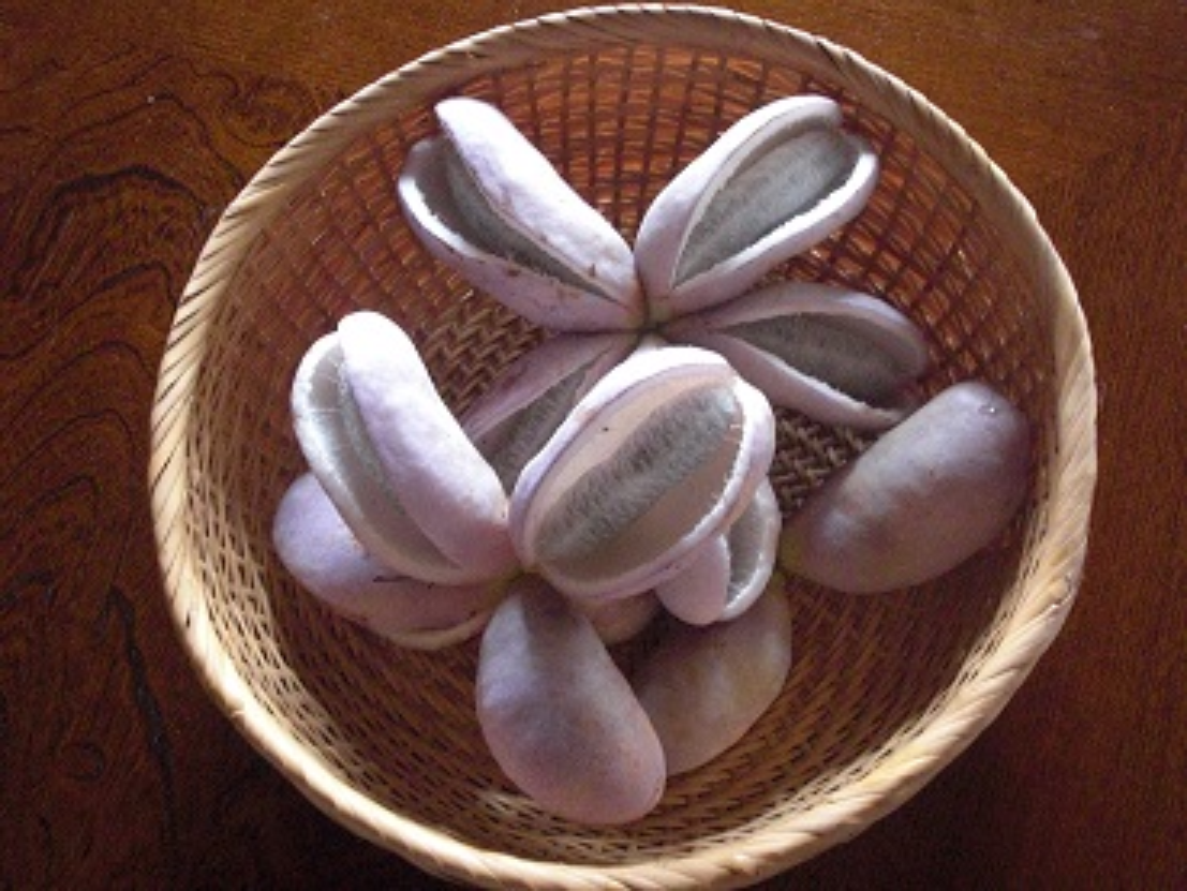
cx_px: 594
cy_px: 446
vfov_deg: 28.0
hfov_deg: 36.8
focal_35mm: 52
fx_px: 1784
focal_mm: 9.1
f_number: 3.4
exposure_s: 1/20
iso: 800
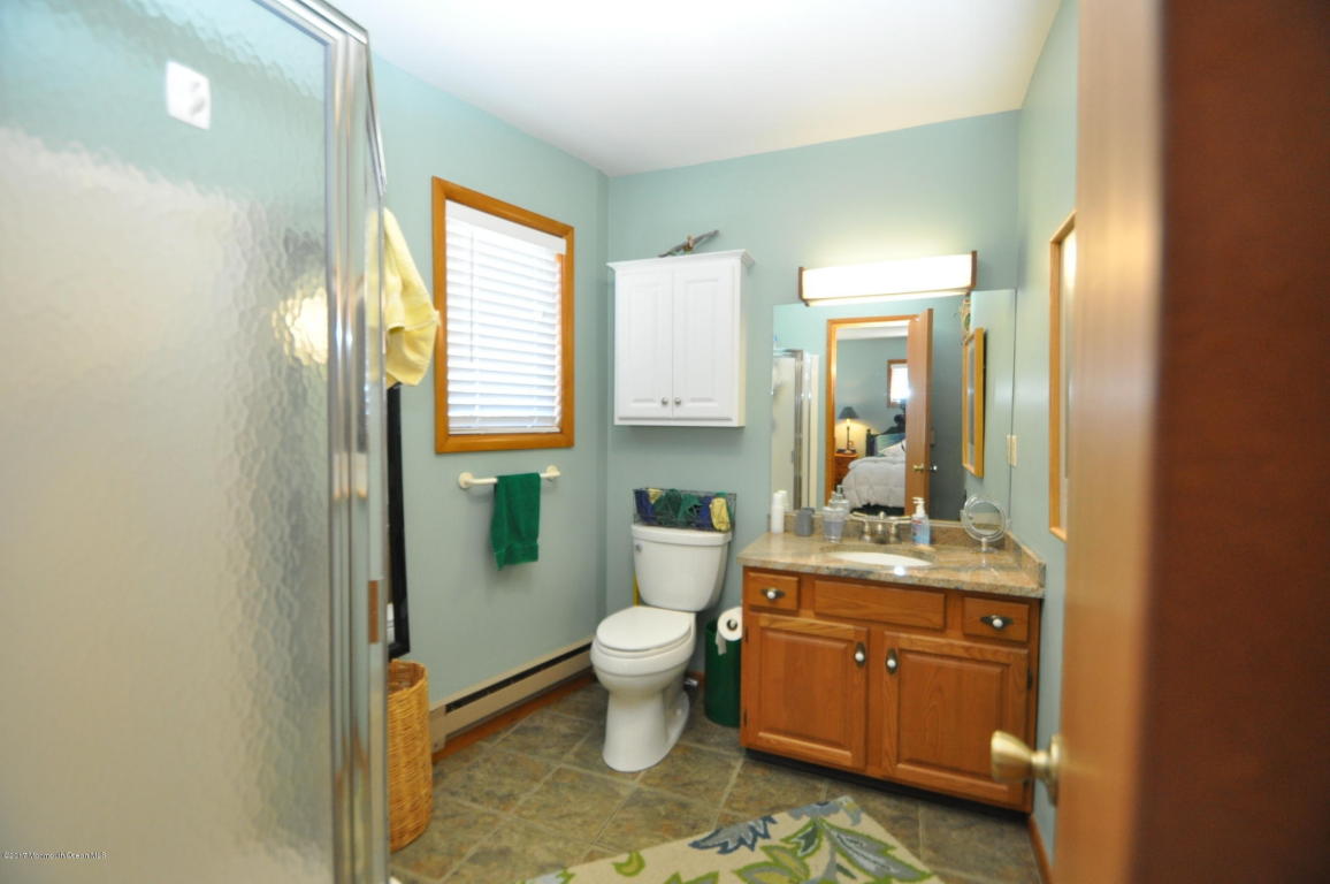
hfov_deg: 100.5
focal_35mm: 15
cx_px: 665
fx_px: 554
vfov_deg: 77.2
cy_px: 442
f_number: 4
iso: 800
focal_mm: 10
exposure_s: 1/60
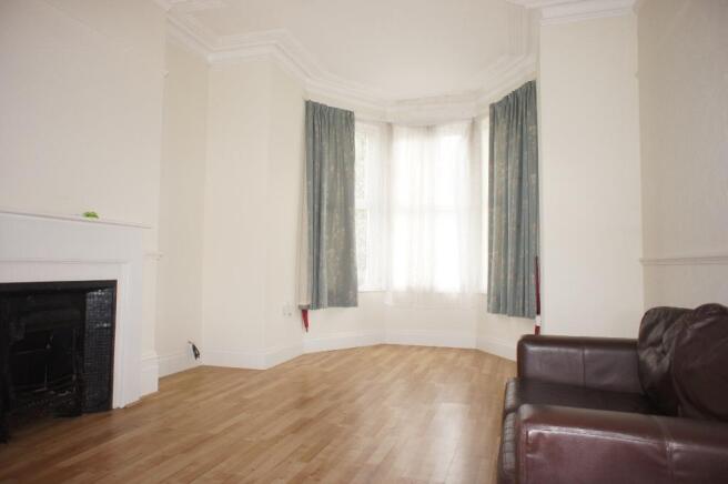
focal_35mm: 24
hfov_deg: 73.8
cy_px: 242
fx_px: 485
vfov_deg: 53.0
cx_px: 364
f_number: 2.8
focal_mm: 16
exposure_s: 1/125
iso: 200
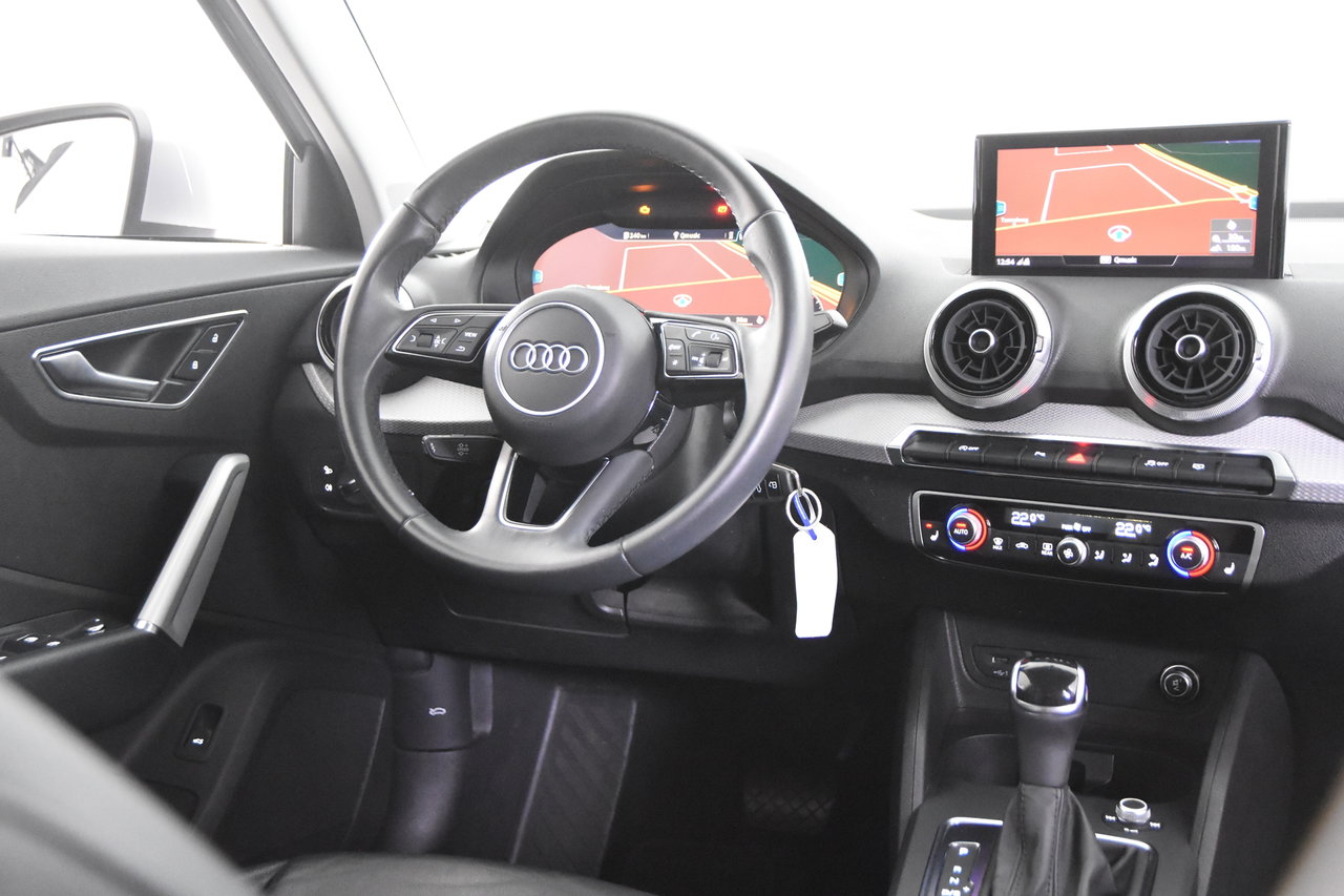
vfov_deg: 34.2
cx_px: 672
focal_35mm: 39
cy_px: 448
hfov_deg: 49.6
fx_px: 1456
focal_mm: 26
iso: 8000
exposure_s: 1/40
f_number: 3.2
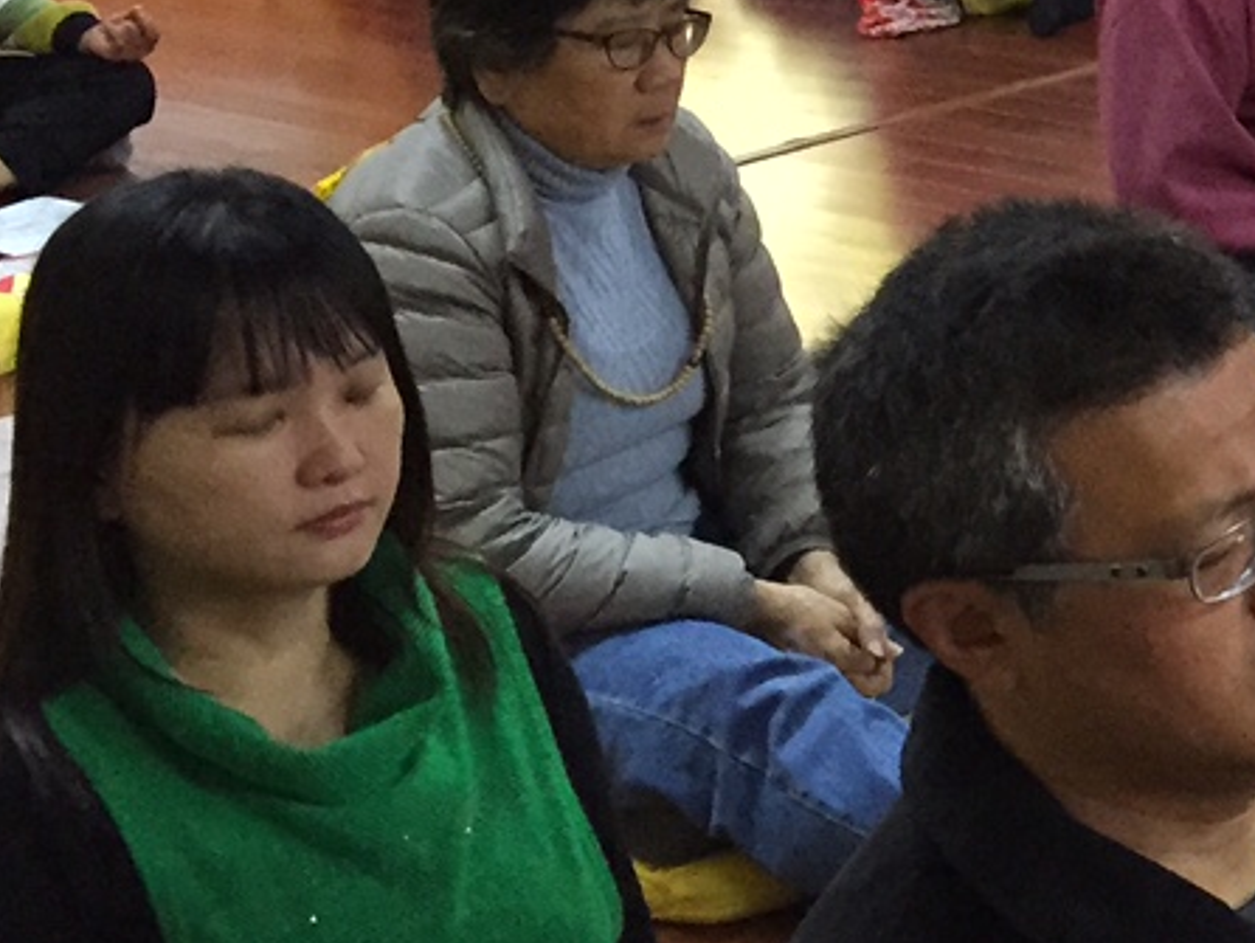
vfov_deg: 13.9
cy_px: 180
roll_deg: -0.7
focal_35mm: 106
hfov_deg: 16.1
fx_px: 3845
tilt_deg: -15.2
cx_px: 2141
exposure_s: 1/30
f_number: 2.2
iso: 250
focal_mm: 4.15
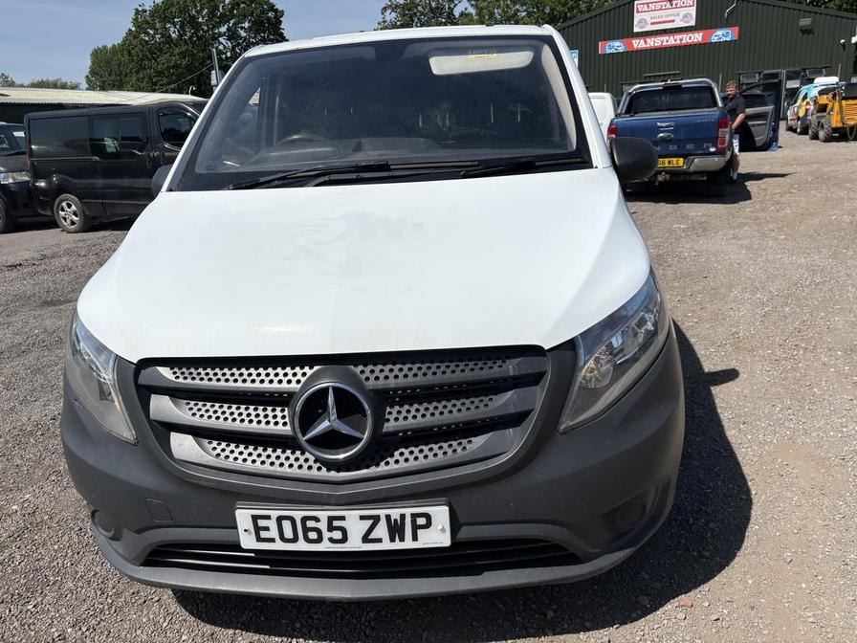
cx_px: 428
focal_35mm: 26
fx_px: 644
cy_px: 322
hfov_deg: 67.3
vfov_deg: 53.1
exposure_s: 1/8850
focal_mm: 5.96
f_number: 1.6
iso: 50
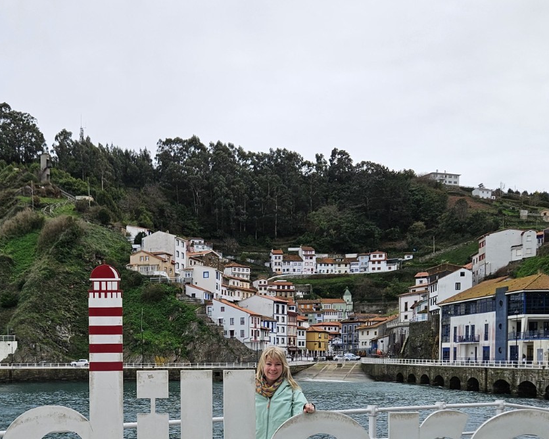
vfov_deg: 33.2
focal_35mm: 43
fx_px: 699
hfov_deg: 42.2
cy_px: 392
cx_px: 172
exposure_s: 1/403
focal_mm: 5.4
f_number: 1.8
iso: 40
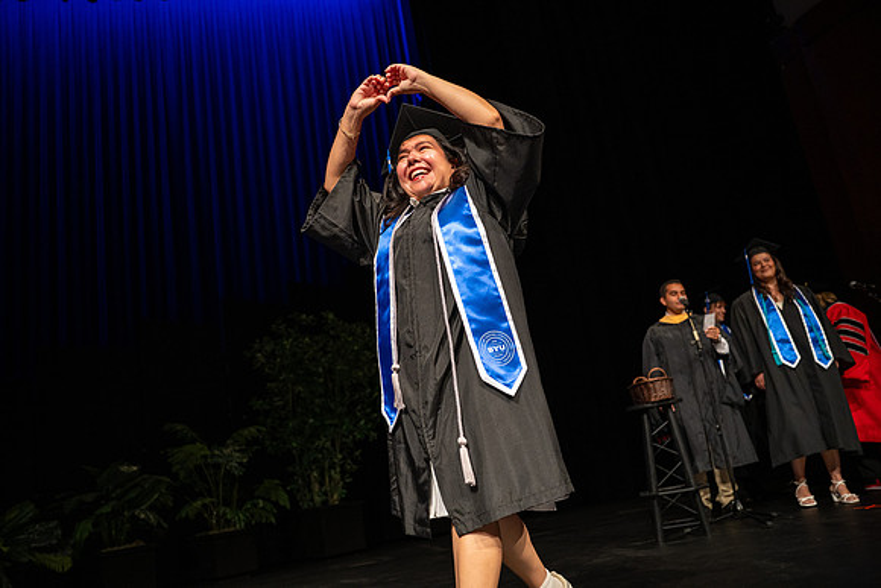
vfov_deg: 43.6
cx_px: 440
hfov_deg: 61.9
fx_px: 734
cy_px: 294
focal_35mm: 30
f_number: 2.8
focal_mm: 30
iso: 2000
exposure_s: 1/400
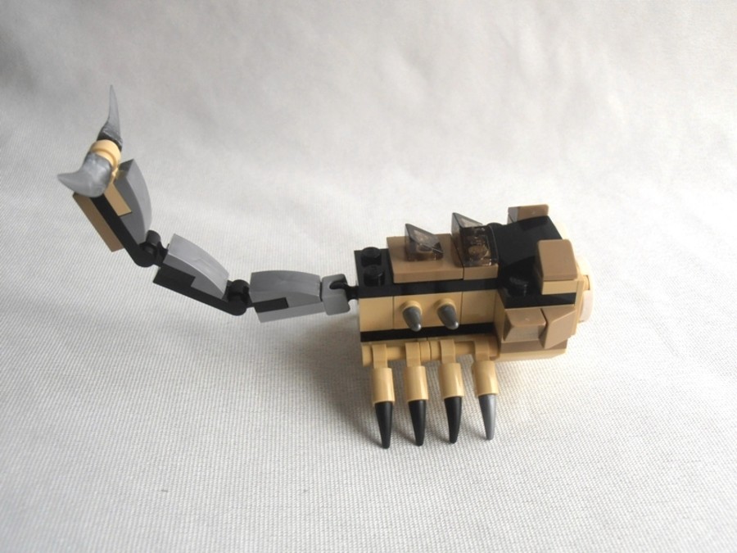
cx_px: 368
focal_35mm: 37
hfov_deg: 50.1
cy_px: 276
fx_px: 788
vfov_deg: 38.7
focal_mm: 6.61
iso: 80
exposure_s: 1/80
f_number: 3.9
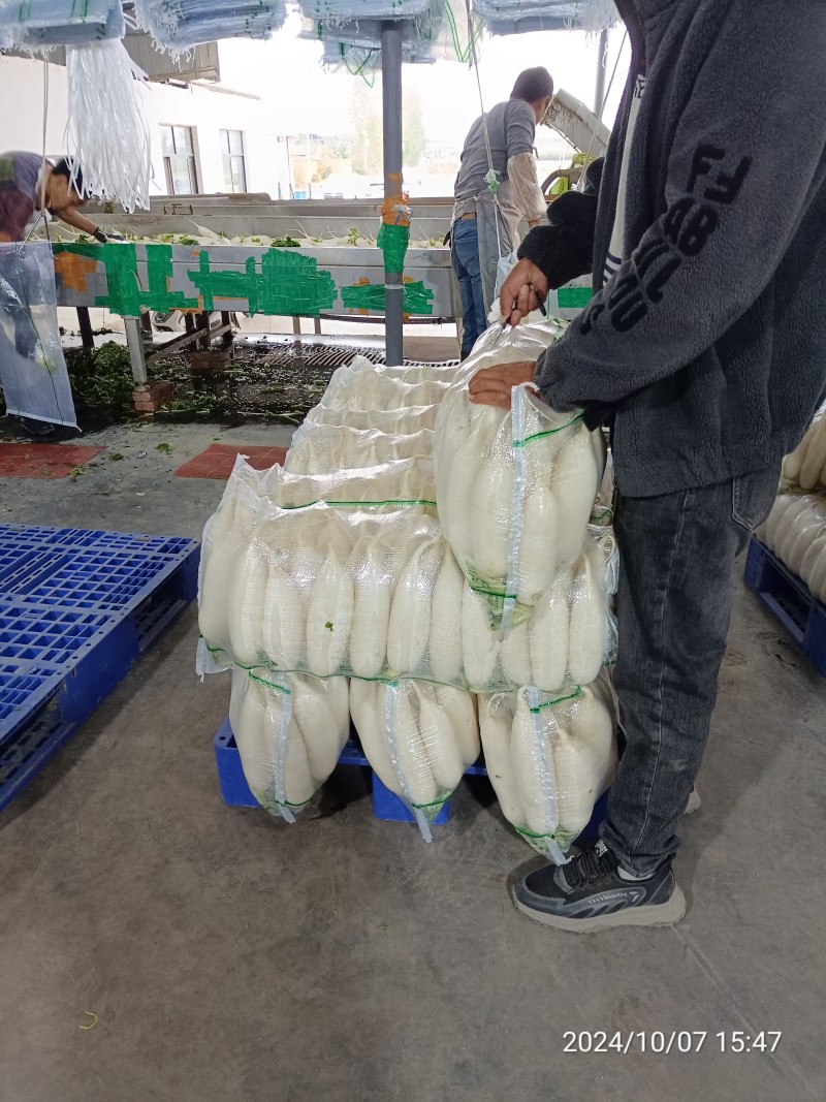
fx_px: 827
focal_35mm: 26
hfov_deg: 53.1
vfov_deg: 67.3
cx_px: 413
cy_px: 551
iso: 505
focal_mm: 4.65
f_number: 1.8
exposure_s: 1/50
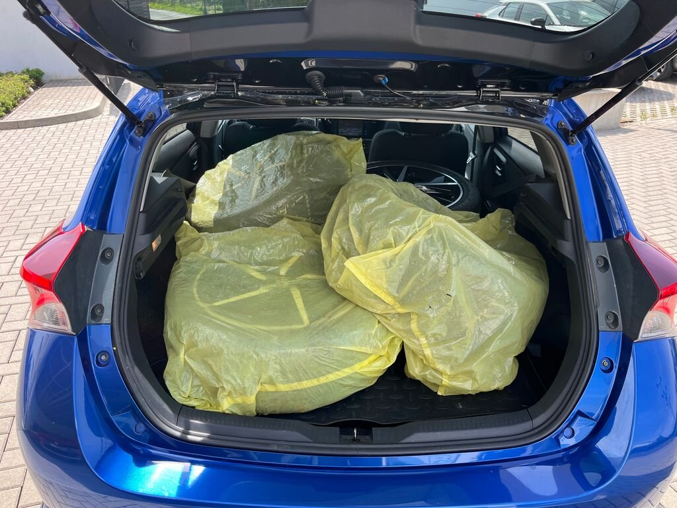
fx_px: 508
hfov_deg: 67.3
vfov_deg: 53.1
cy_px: 254
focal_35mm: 26
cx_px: 338
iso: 50
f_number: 1.6
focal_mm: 5.1
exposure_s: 1/497
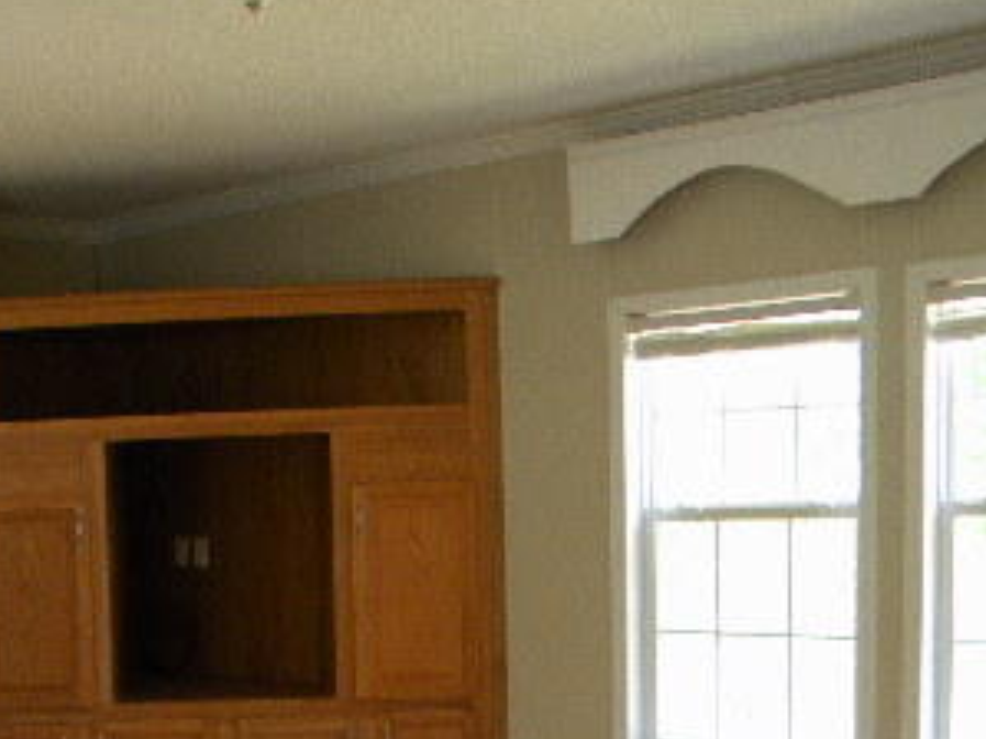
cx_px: 66
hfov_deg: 30.5
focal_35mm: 60
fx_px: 1708
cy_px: 746
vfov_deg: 23.3
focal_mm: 5
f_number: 3.5
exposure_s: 1/59.8
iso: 208
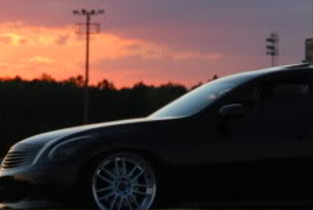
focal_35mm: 229
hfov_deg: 8.9
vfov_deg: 6.0
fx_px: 1997
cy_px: 42
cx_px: 80
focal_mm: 55
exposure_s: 1/125
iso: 180
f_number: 5.6
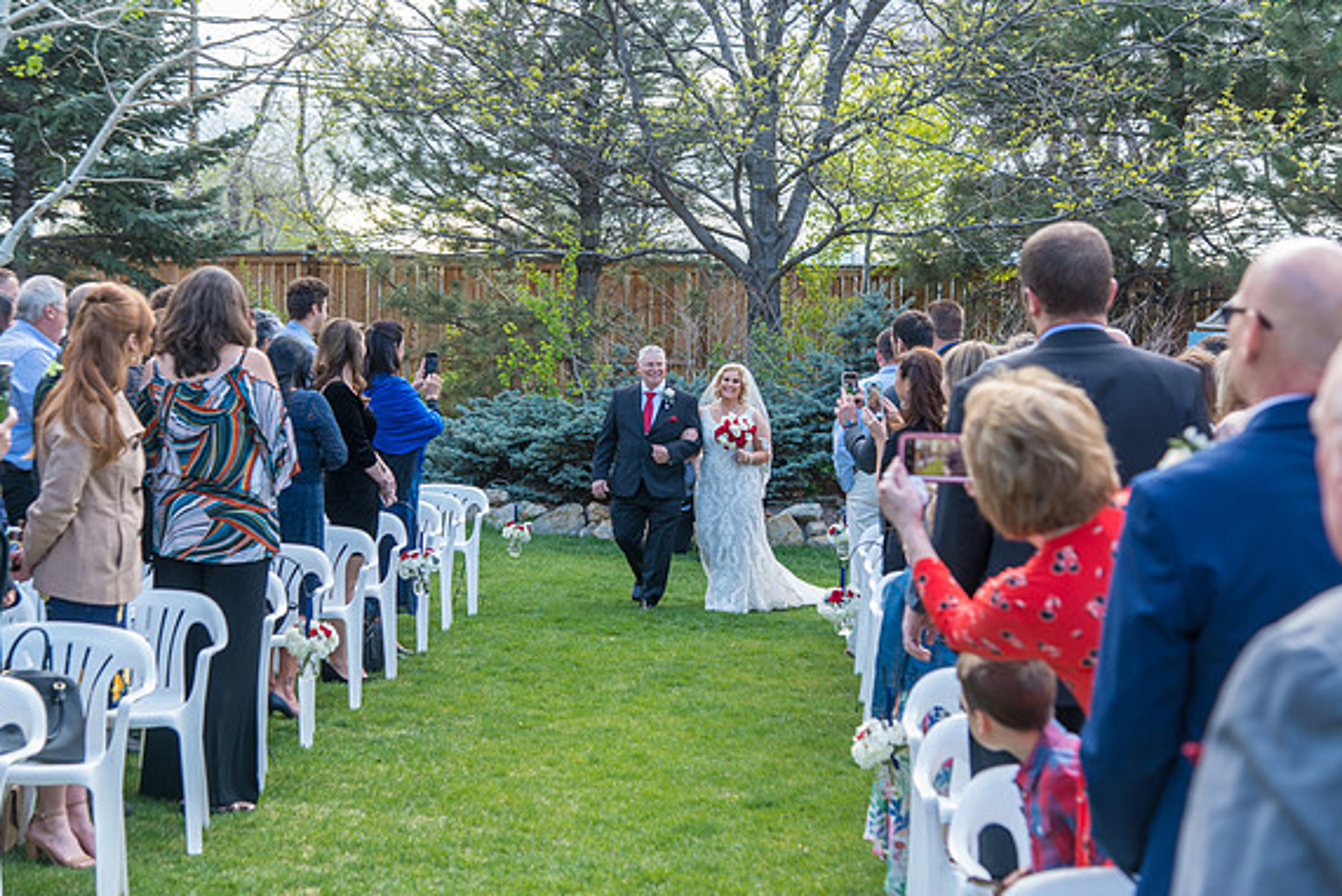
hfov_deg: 31.9
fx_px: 2349
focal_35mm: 63
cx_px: 667
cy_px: 453
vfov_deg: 21.6
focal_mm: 62
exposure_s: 1/160
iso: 400
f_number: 5
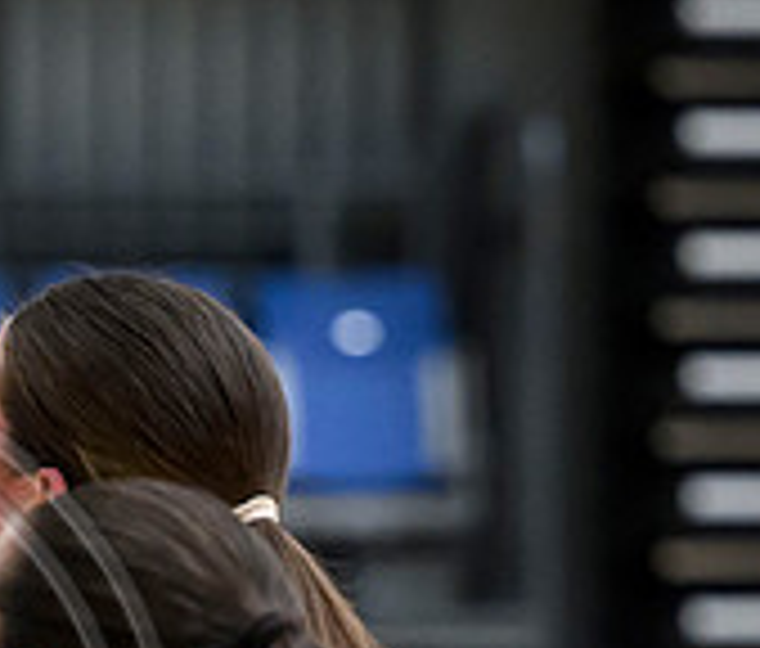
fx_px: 18460
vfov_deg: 2.0
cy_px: 251
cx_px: -225
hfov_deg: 2.4
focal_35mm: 800
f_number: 3.2
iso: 4000
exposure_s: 1/1000
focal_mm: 140
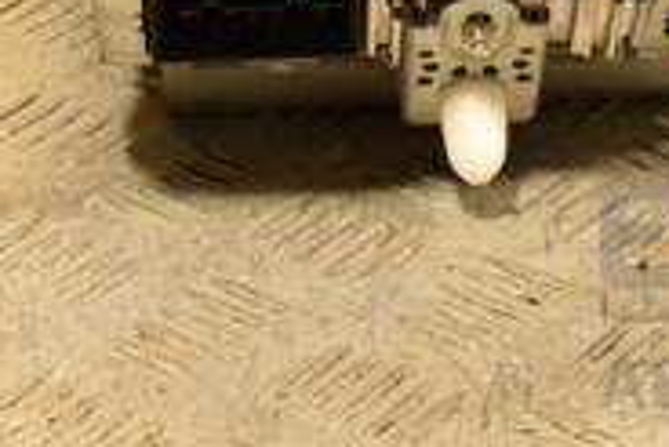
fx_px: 2548
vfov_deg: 9.7
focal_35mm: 137
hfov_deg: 14.9
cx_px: 531
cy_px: -251
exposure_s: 1/125
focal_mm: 28
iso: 800
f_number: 5.6
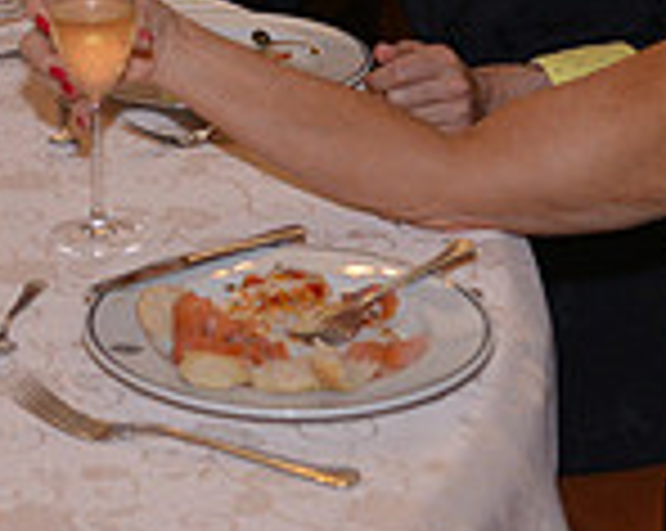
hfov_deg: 13.4
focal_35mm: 140
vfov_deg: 10.6
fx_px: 2756
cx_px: -122
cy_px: -263
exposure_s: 1/250
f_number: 4.5
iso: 1000
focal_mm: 38
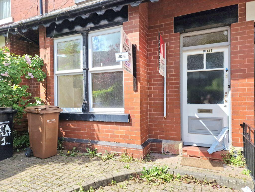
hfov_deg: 73.9
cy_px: 96
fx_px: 169
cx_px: 128
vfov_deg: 58.9
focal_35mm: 23
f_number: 1.8
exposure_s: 1/556
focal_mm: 6.4
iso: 50
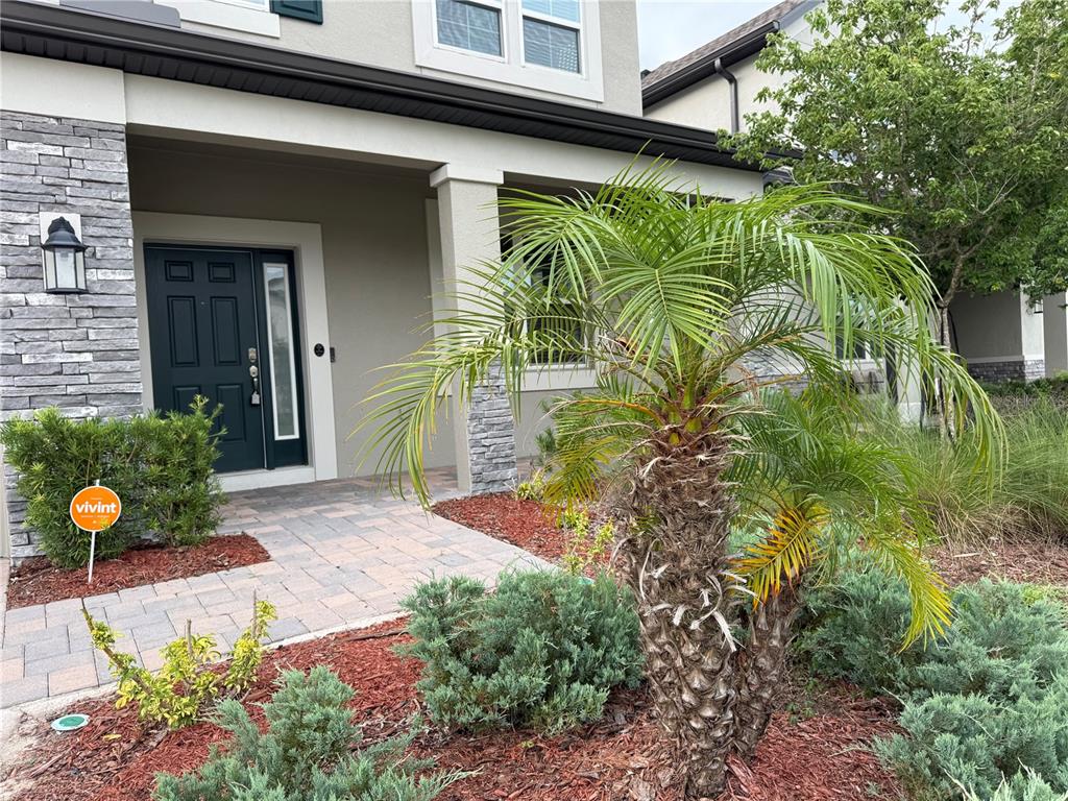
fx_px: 740
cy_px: 400
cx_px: 534
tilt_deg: -0.1
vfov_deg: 56.8
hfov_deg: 71.6
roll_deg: +4.0
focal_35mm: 24
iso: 80
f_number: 1.78
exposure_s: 1/270
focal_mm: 6.76
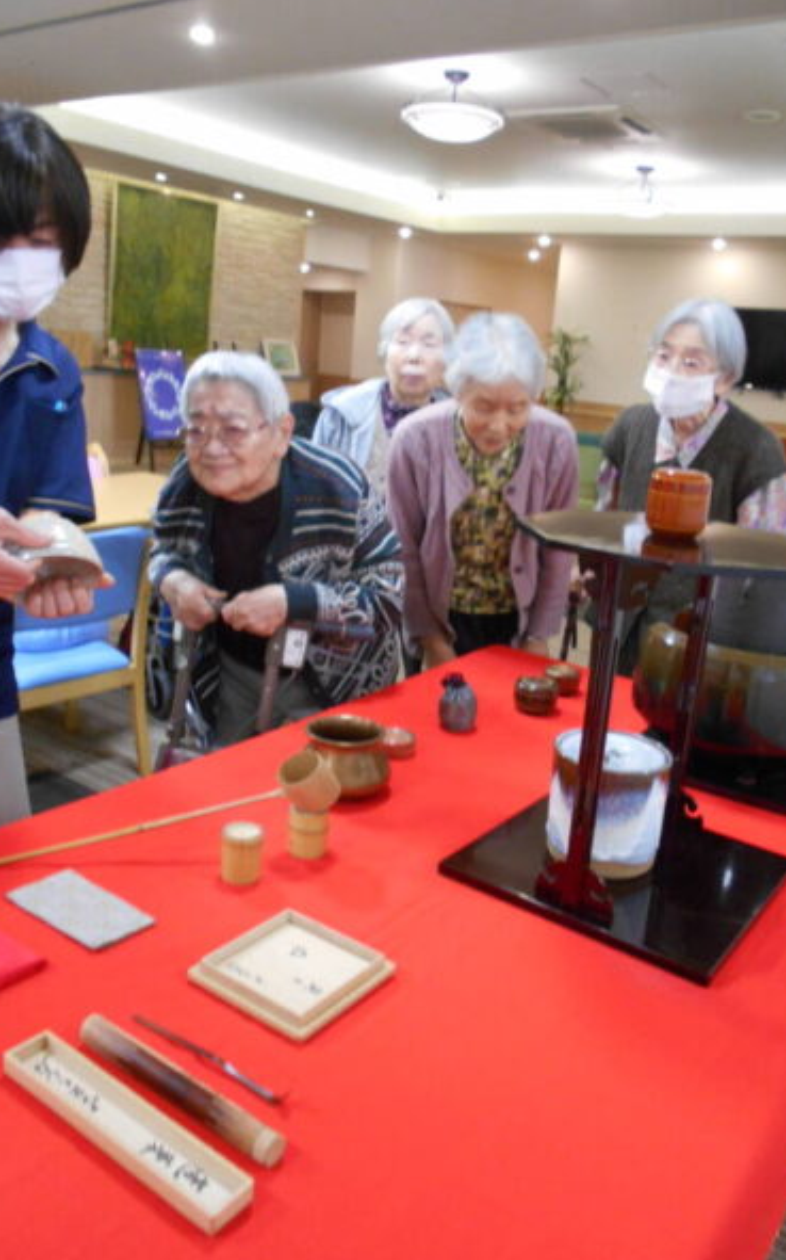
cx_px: 411
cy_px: 623
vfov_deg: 66.5
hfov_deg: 44.5
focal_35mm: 28
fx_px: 960
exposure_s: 1/25
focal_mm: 4.6
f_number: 3.2
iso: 400
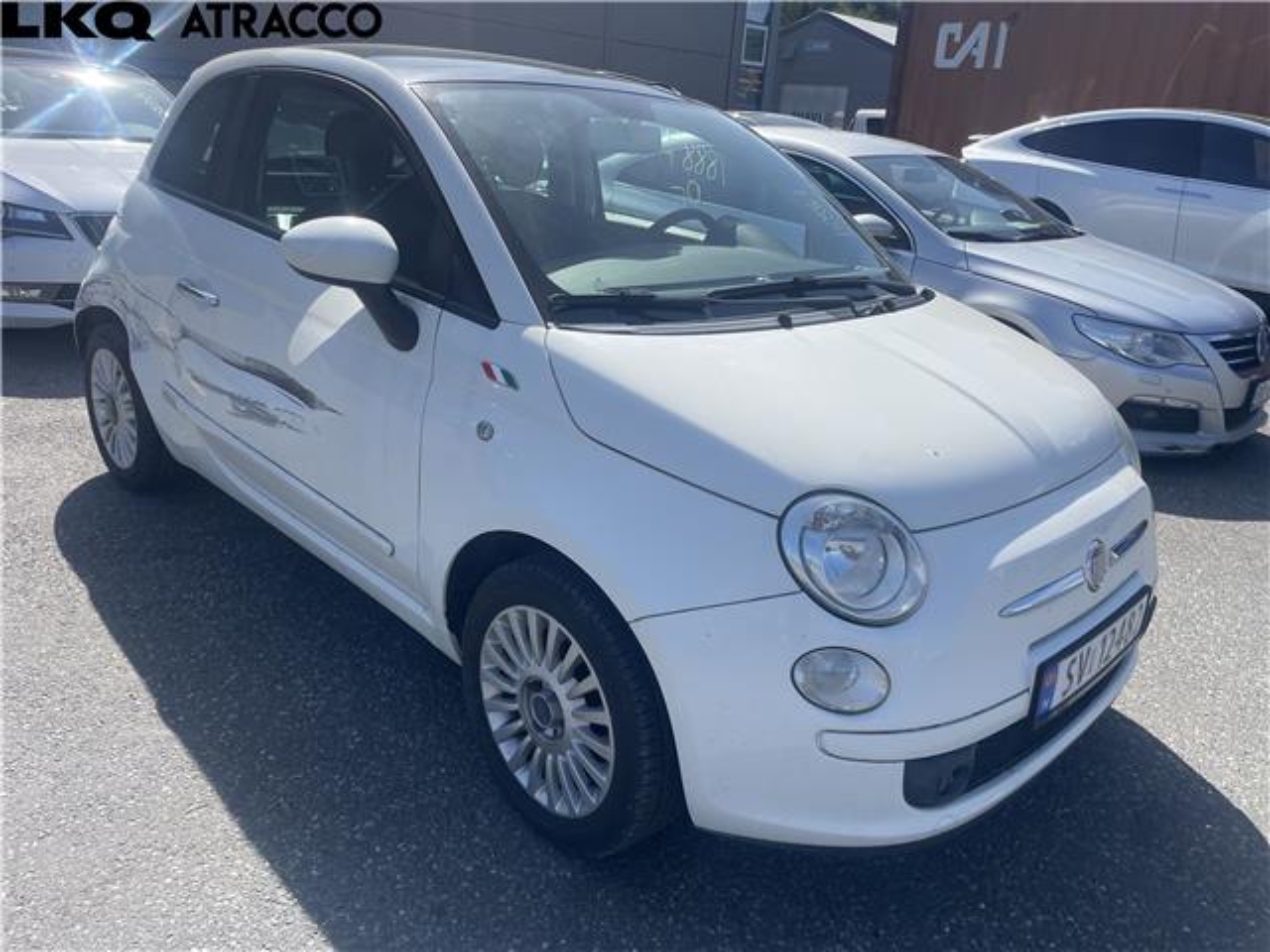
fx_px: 954
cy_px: 476
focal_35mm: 26
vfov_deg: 53.1
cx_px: 635
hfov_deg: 67.3
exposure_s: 1/2747
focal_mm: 4.2
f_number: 1.6
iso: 32
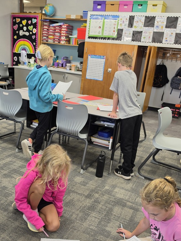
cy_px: 131
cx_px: 70
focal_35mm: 33
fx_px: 230
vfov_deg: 55.3
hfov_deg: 42.6
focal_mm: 6.5
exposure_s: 1/120
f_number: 1.4
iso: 64
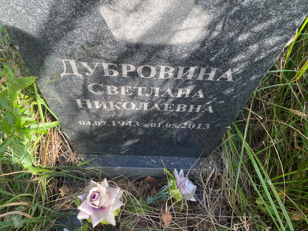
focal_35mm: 26
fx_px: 231
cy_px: 116
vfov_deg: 53.1
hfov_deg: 67.3
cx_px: 154
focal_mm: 4.25
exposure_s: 1/182
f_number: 1.8
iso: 32
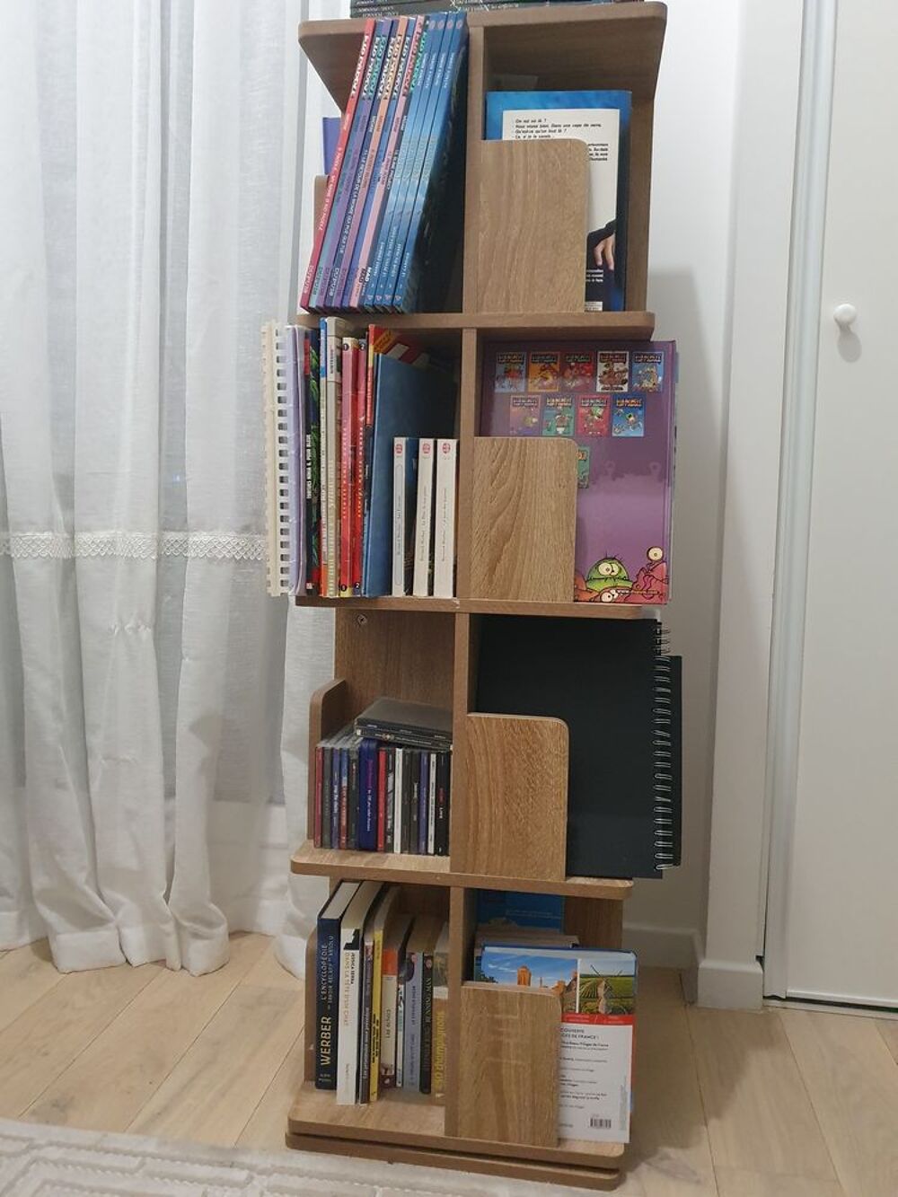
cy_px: 598
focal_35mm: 26
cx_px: 449
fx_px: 899
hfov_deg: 53.1
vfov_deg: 67.3
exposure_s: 1/50
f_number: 1.5
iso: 640
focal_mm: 4.32
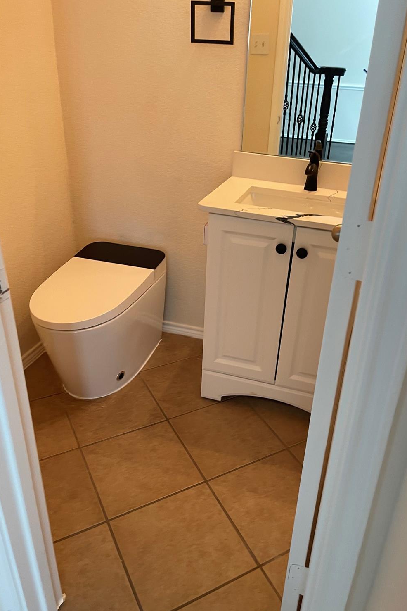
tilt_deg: -28.1
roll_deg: -3.5
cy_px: 296
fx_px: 458
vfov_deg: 67.4
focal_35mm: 27
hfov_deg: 47.7
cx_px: 236
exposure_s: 1/60
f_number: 1.6
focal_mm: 5.1
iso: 125
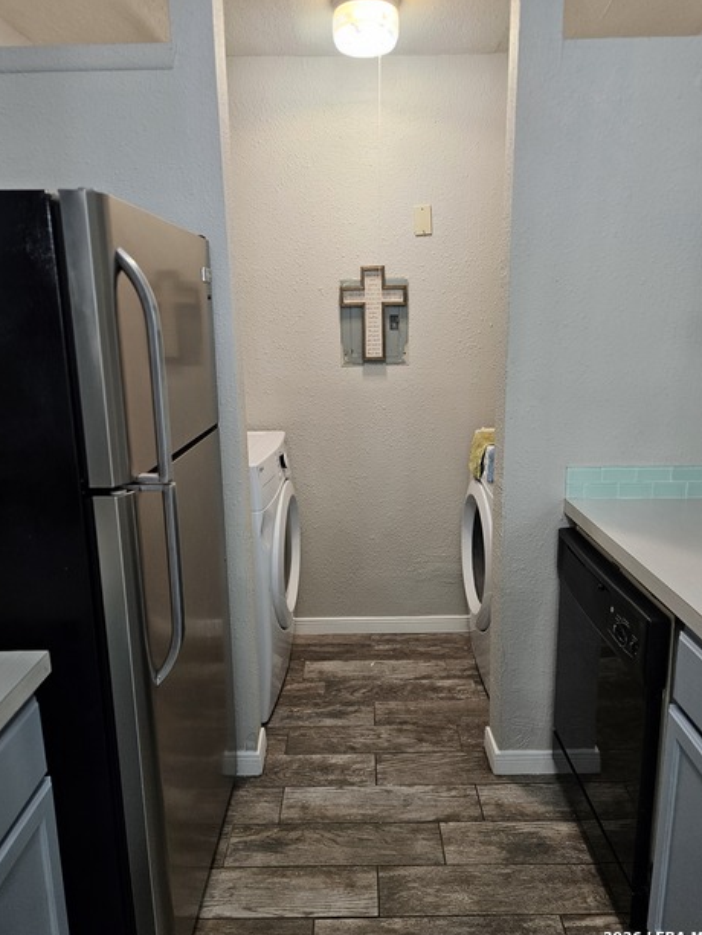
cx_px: 359
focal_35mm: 24
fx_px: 649
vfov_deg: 71.6
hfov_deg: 56.8
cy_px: 458
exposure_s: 1/120
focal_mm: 5.4
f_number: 1.8
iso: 200
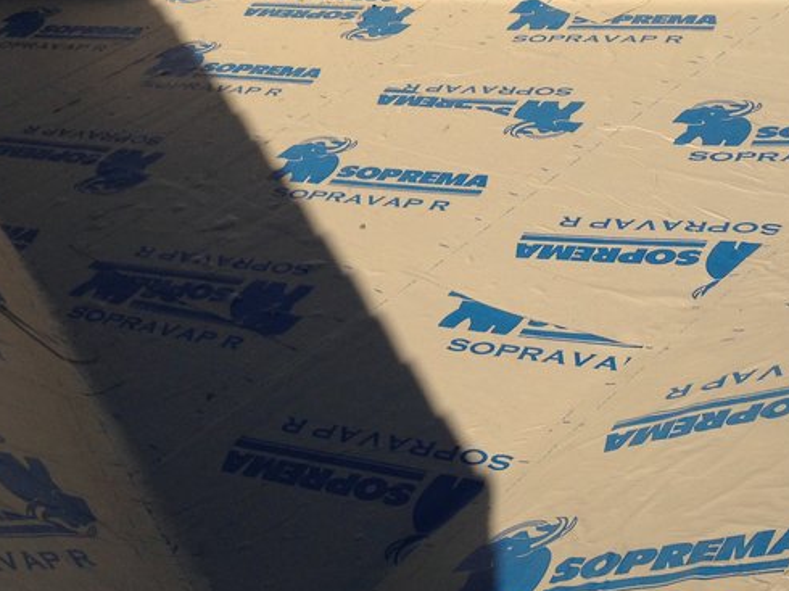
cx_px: 295
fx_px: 1572
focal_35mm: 69
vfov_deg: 21.2
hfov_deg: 28.1
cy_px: 167
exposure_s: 1/2857
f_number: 2.4
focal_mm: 4.12
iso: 50
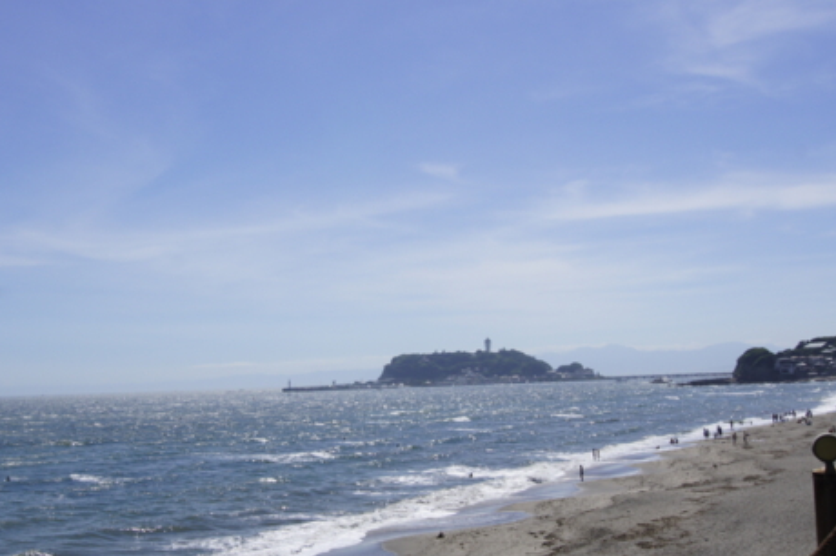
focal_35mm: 43
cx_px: 336
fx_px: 998
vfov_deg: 31.1
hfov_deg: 45.2
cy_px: 315
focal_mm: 22
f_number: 11
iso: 200
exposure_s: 1/800
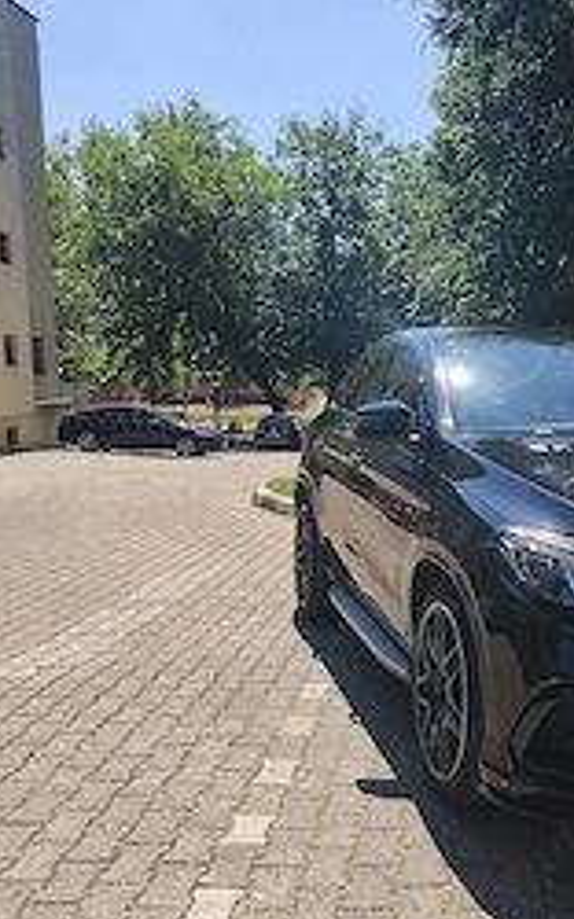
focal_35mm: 39
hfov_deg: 31.5
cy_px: 584
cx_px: 489
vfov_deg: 49.8
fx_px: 977
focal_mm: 6.18
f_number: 1.65
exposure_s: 1/1187
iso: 50
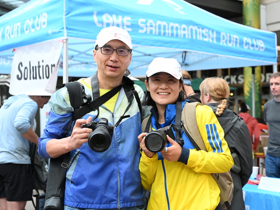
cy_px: 104
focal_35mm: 53
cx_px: 154
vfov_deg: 27.5
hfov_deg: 36.1
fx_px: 429
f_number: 4
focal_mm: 48
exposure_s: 1/400
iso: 3200
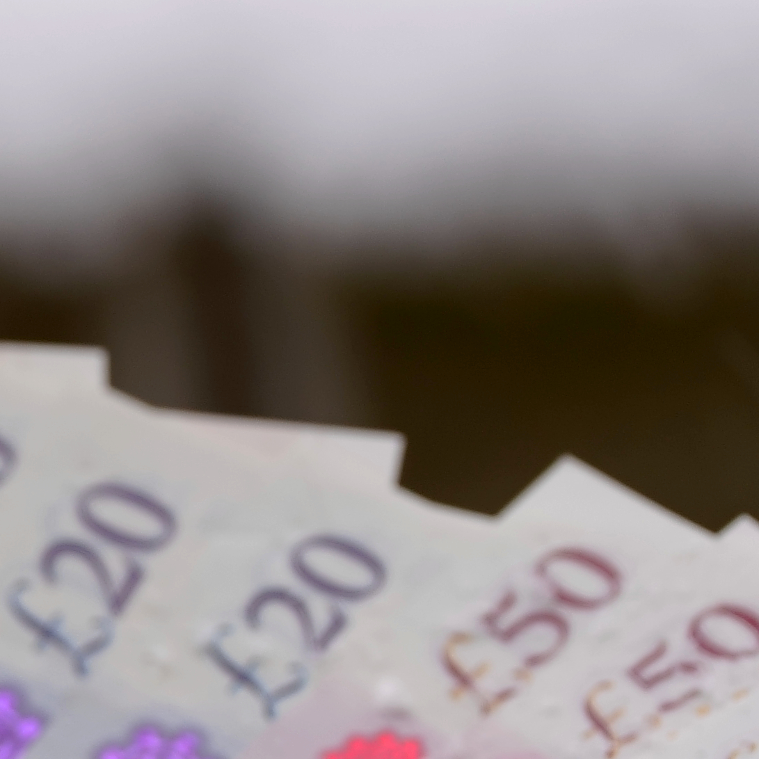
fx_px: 13544
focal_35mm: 546
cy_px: 982
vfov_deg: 3.2
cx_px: -1016
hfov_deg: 3.2
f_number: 5.6
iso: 100
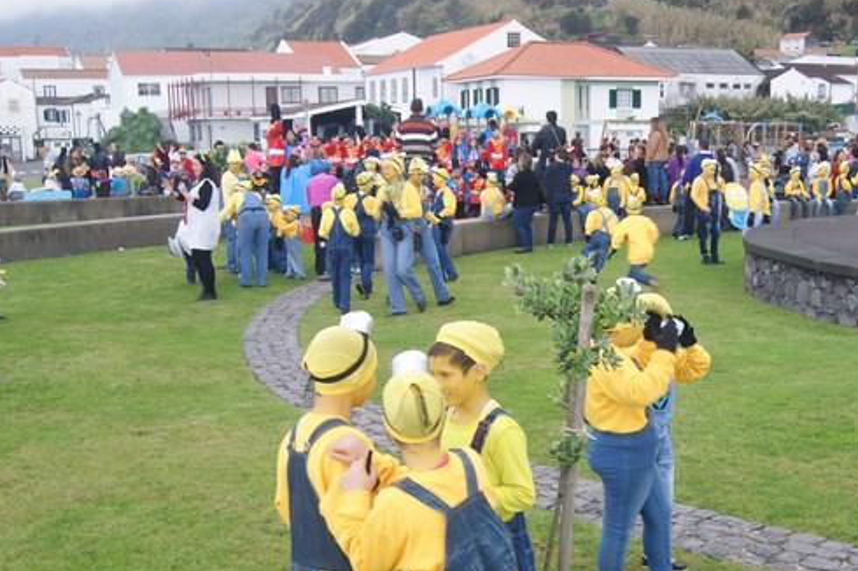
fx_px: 1167
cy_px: 415
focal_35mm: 49
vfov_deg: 27.2
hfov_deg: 39.9
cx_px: 574
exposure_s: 1/60
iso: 100
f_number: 6.3
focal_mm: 20
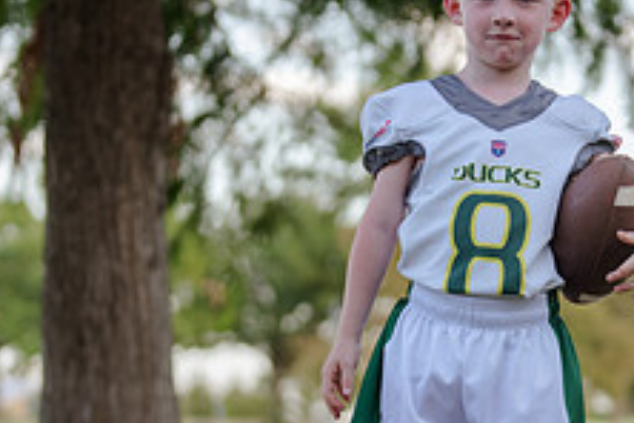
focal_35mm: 199
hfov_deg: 10.3
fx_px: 3504
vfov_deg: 6.9
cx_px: 445
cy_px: 327
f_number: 2.8
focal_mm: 70
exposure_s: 1/320
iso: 160
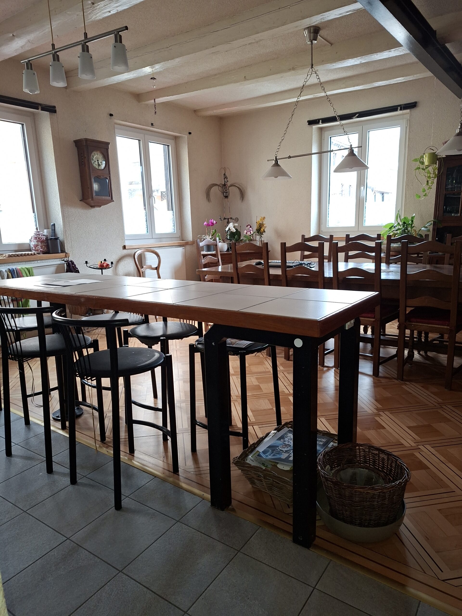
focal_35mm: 23
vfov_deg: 73.9
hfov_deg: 58.9
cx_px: 231
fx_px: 409
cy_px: 308
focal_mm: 5.54
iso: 200
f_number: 1.8
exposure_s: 1/100
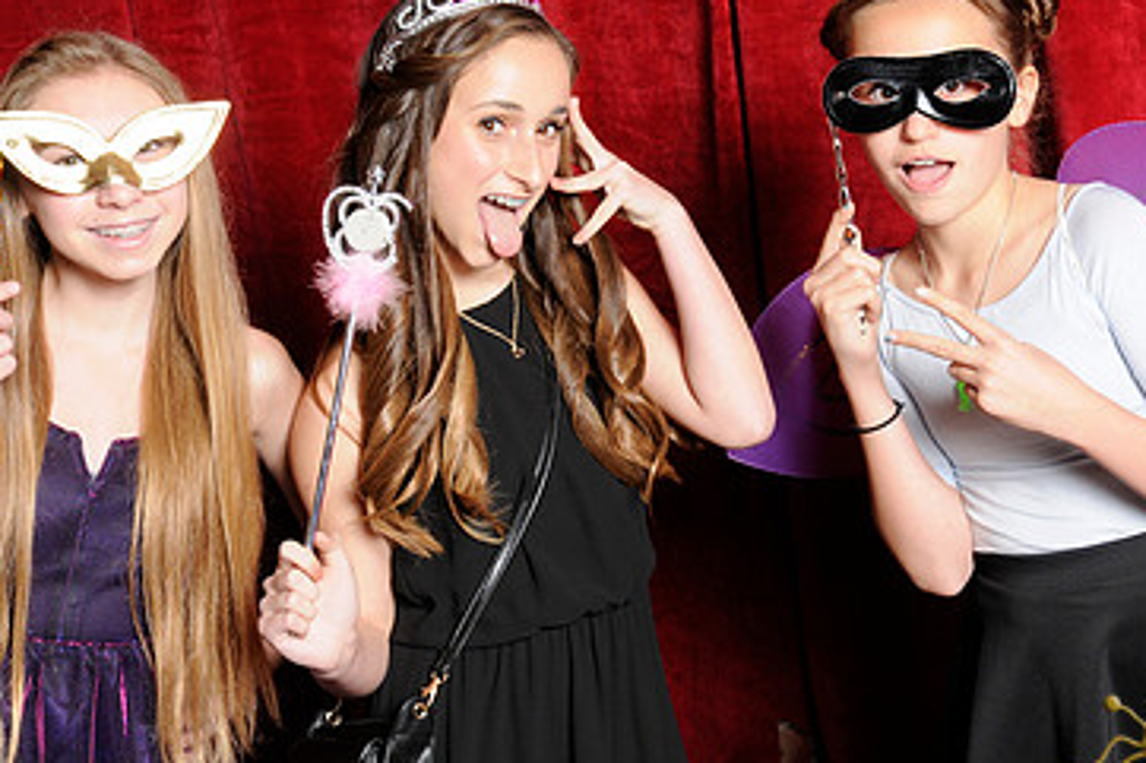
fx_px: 2291
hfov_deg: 28.1
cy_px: 290
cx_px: 608
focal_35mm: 72
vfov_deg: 18.9
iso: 400
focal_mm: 30
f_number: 8
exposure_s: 1/60
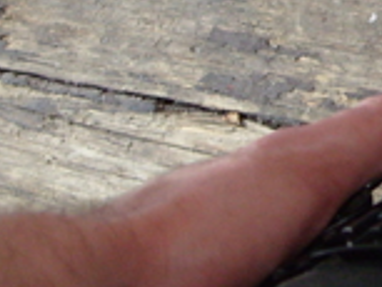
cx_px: 432
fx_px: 1612
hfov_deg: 13.2
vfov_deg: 10.1
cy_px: -22
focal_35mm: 146
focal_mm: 7.8
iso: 200
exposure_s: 1/20
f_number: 2.8
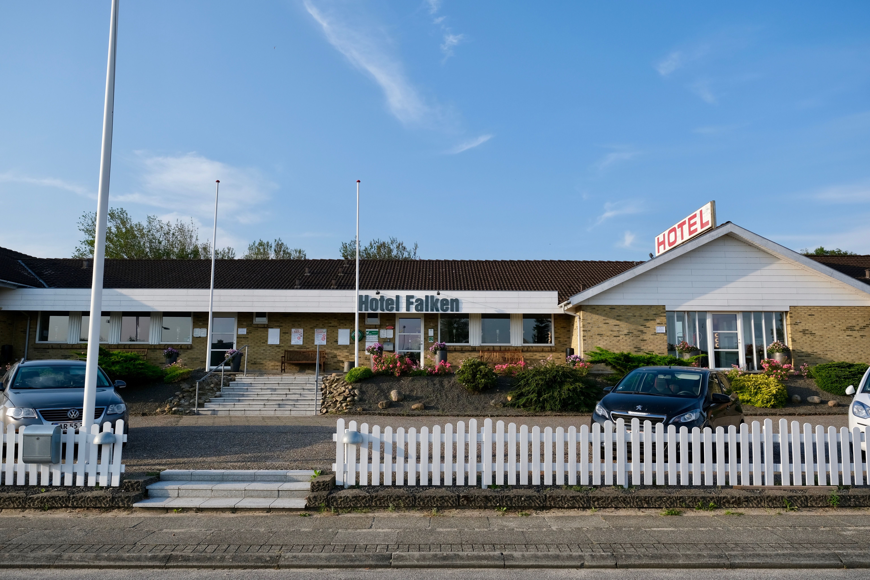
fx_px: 580
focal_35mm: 24
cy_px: 290
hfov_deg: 73.7
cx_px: 435
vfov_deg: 53.1
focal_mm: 16
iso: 160
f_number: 5.6
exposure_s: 1/450
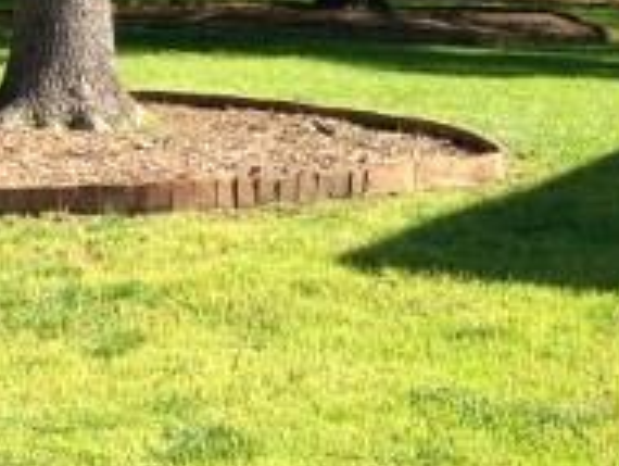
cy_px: -42
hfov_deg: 17.3
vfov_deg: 13.1
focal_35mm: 111
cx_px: -13
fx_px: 1987
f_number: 2.4
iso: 50
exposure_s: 1/467
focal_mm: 4.12
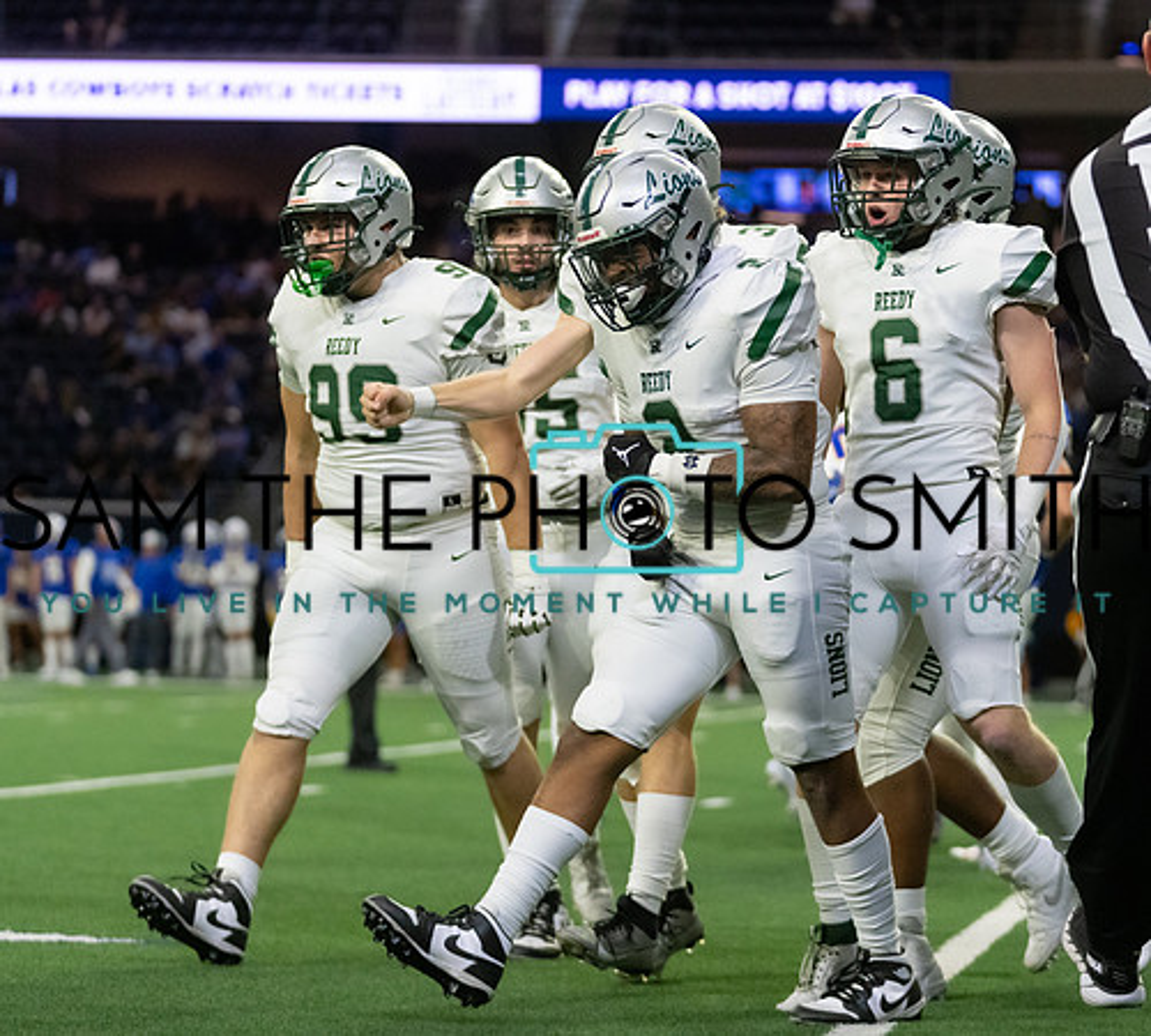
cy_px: 462
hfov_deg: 13.9
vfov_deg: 12.5
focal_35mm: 132
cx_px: 658
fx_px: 4731
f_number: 2.8
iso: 4000
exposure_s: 1/1250
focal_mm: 98
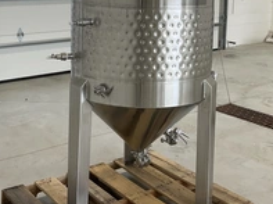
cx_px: 140
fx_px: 464
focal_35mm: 59
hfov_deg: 32.8
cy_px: 33
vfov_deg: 24.2
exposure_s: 1/122
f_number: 1.8
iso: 32
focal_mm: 3
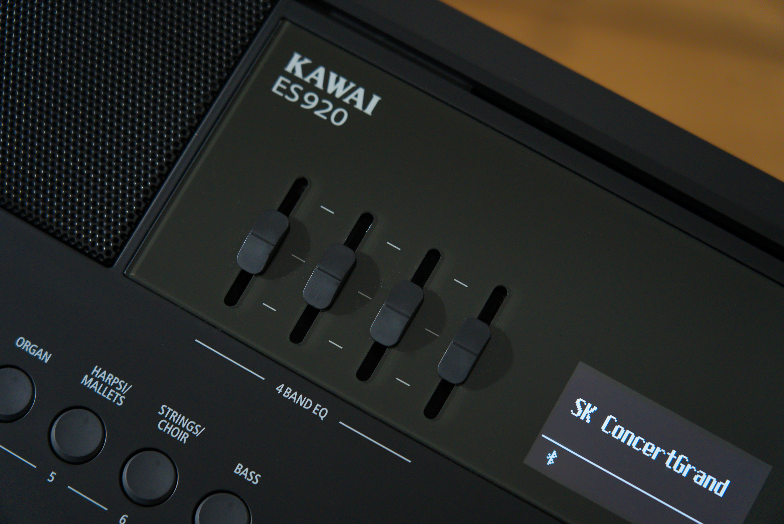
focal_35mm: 92
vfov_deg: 14.9
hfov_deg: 22.1
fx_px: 2005
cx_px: 392
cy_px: 262
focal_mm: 92
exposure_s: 1/100
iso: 800
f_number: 4
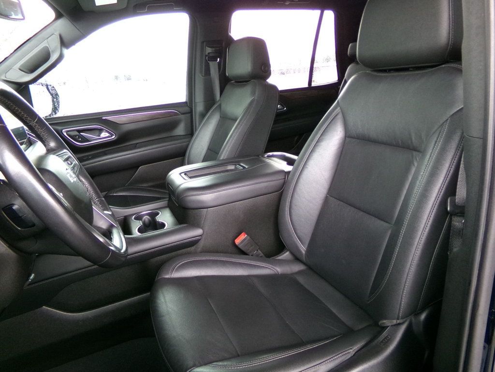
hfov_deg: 71.6
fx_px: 343
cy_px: 186
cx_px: 248
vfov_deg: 56.8
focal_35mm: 24
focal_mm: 4.3
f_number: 3.7
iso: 609
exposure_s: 1/60
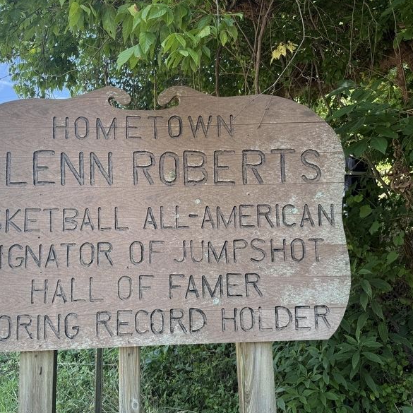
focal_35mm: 29
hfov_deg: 55.0
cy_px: 204
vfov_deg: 55.6
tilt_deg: +5.1
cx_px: 157
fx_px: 391
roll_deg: +2.1
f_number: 1.78
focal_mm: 6.76
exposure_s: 1/410
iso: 100
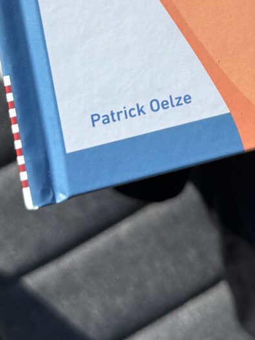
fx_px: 1140
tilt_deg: -50.0
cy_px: -168
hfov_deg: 12.5
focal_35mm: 116
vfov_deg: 15.6
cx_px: 309
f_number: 1.78
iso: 80
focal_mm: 6.76
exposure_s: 1/6711
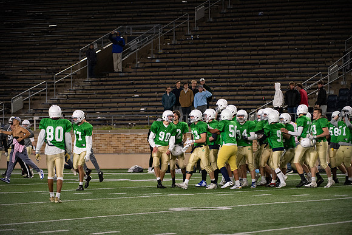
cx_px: 176
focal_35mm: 200
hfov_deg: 10.3
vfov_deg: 6.9
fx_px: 1956
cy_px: 118
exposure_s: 1/500
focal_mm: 200
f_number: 4
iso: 3200
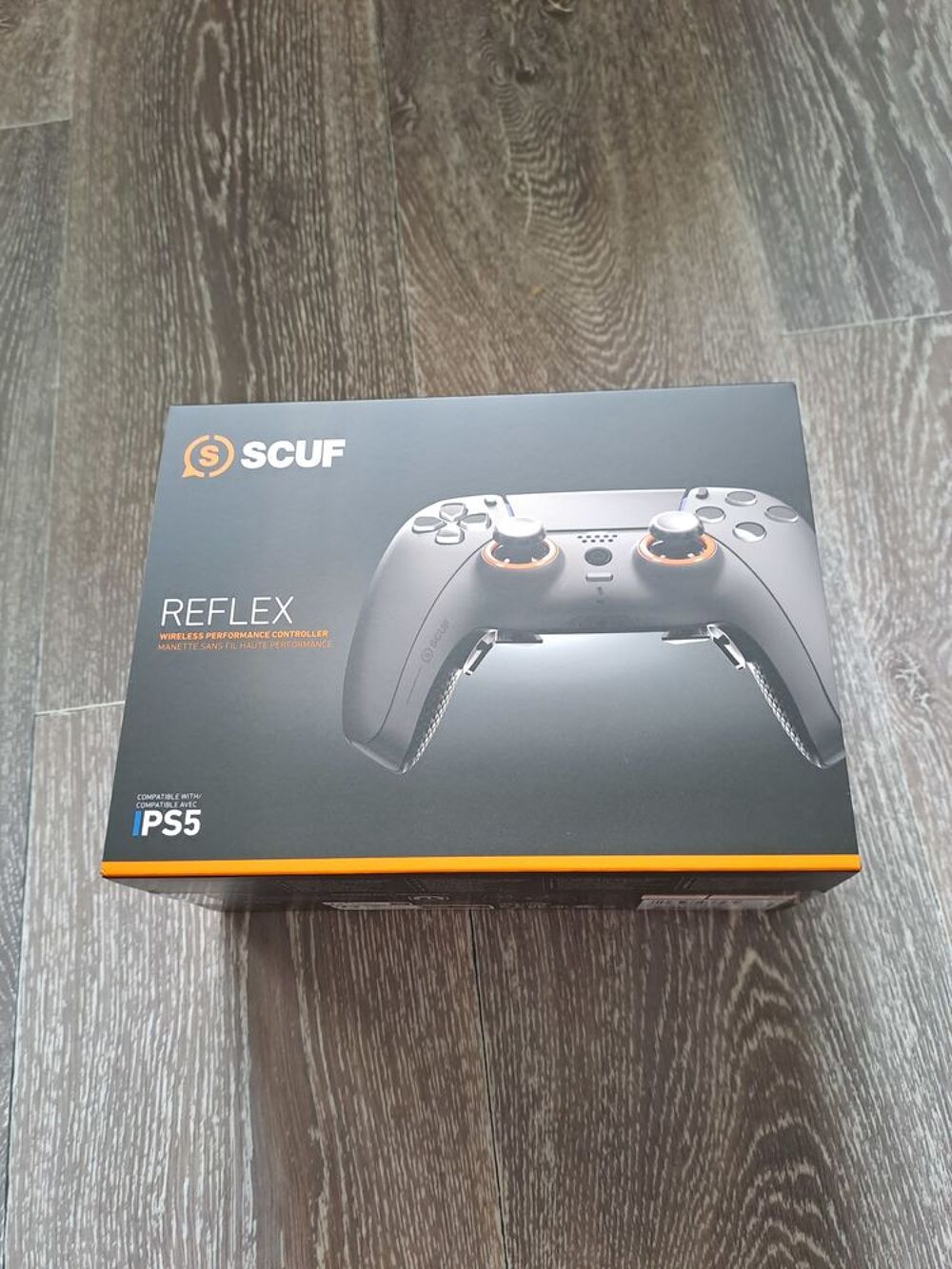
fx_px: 917
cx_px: 476
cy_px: 634
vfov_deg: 69.4
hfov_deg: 54.9
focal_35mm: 25
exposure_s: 1/50
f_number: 1.8
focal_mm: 4.65
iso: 250
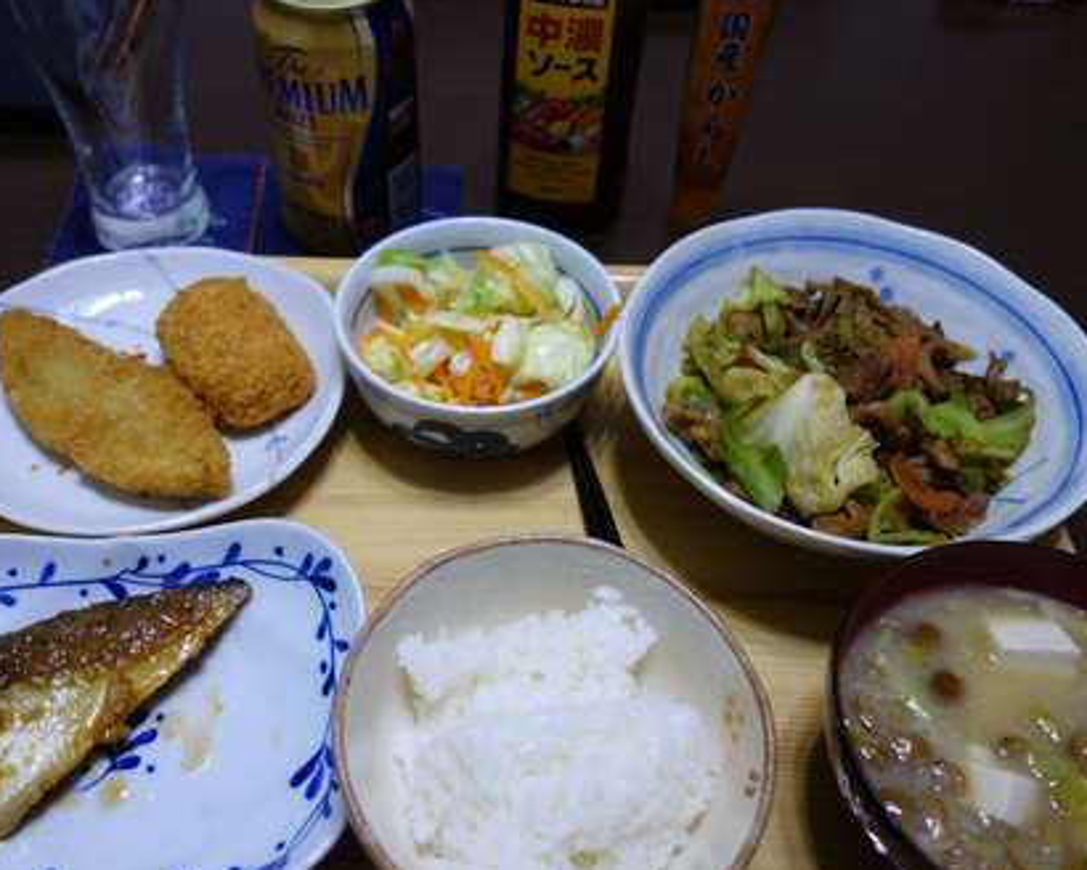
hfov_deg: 55.3
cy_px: 436
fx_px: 1029
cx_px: 440
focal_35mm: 32
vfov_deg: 45.8
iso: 250
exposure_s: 1/30
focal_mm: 10.4
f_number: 1.8
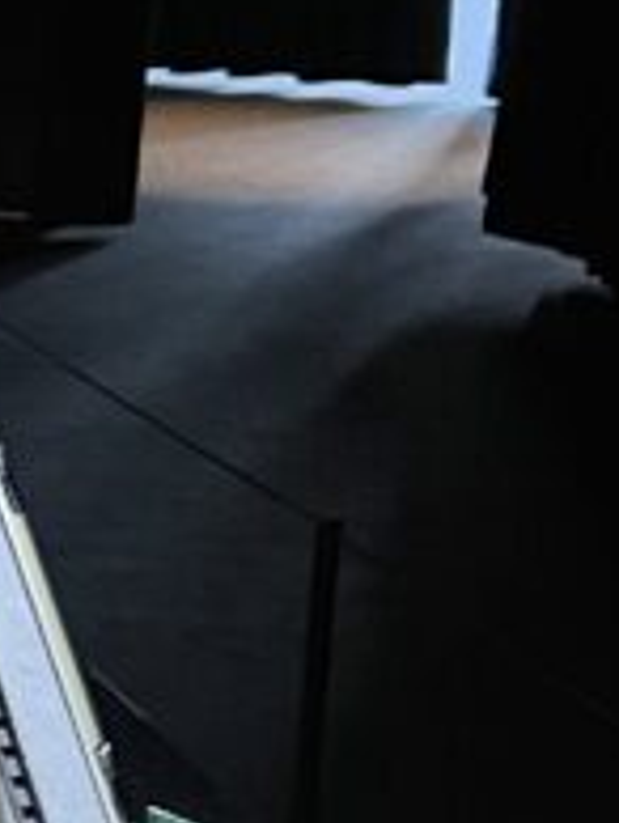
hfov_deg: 9.9
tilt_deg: -17.5
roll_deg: +0.8
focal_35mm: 137
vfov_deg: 14.4
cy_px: 556
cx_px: -678
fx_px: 3259
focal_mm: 5.7
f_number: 1.5
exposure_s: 1/50
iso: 500
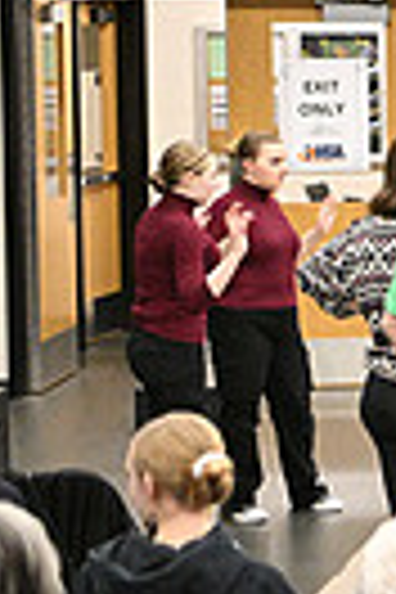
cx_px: 1296
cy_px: 142
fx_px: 2755
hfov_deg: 7.1
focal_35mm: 167
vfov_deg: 12.3
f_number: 2
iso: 6400
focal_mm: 38
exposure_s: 1/800
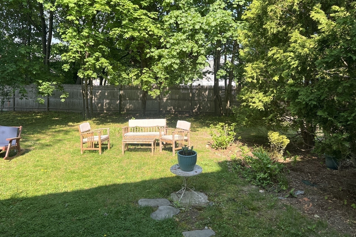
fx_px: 287
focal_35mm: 29
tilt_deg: -3.4
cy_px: 99
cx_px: 166
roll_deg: -1.5
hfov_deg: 63.6
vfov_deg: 44.8
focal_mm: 5.7
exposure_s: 1/880
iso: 50
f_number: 1.5
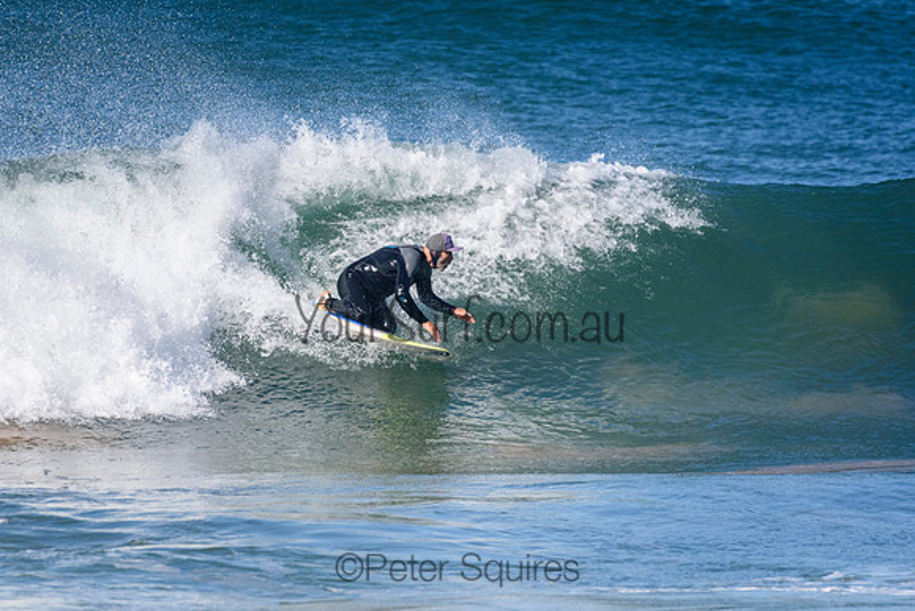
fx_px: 19069
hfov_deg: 2.7
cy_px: 306
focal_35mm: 750
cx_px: 458
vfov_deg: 1.8
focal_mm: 500
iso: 640
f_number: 5.6
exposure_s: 1/4000
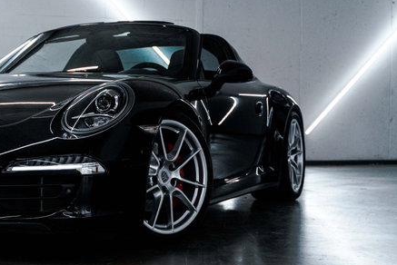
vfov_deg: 19.0
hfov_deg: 27.2
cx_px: 51
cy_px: 140
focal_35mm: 72
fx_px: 794
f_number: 2.8
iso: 800
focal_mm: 41
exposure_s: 1/100
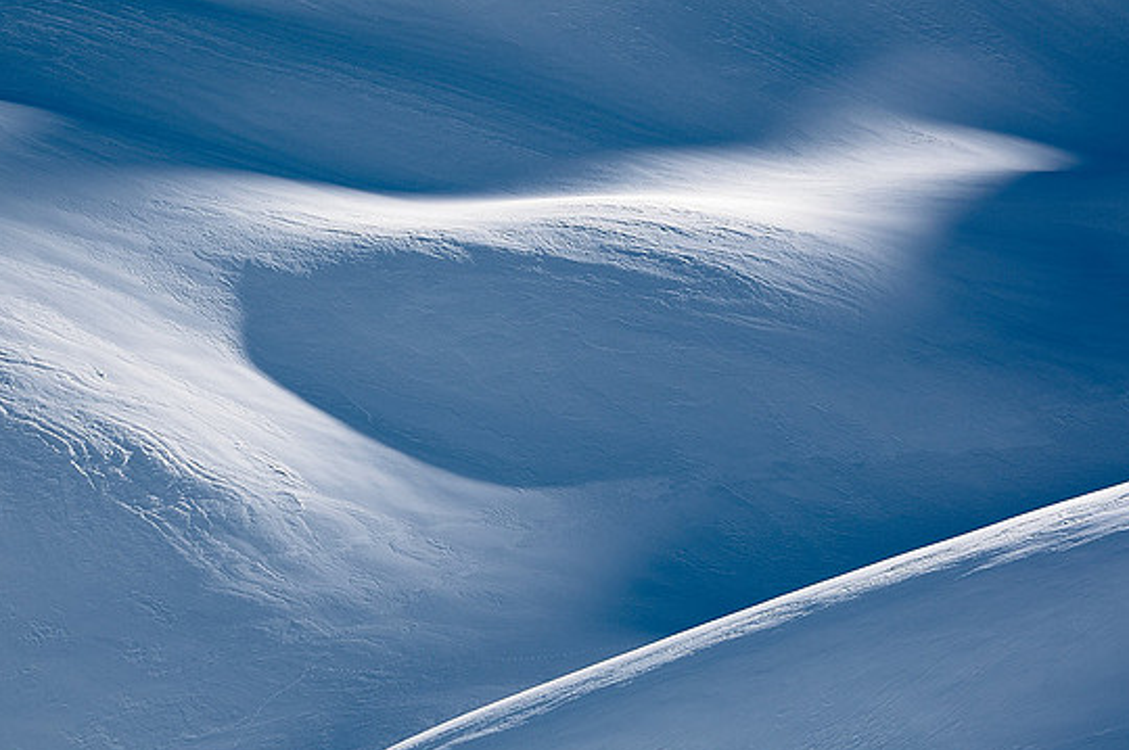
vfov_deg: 18.8
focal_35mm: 73
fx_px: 2273
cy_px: 399
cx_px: 539
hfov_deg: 27.9
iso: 100
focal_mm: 45
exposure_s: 1/320
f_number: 7.1
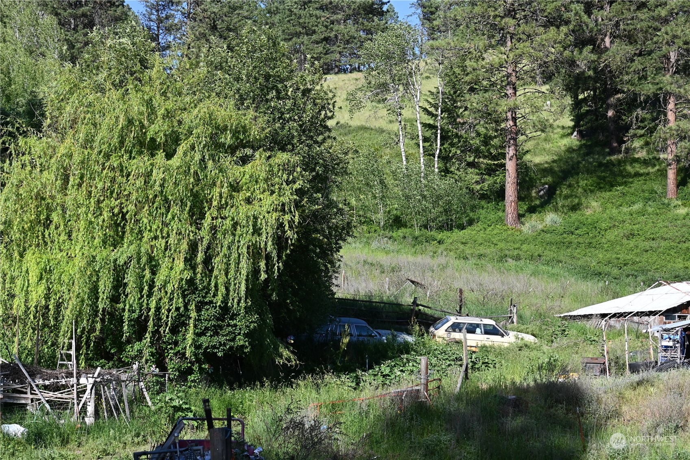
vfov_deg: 18.2
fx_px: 1437
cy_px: 230
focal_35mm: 75
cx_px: 345
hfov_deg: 27.0
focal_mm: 50
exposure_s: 1/1600
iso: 400
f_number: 6.3
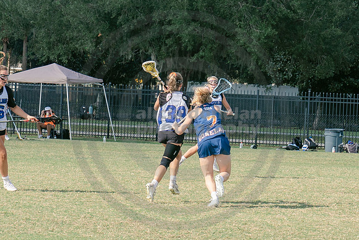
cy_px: 123
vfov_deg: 6.2
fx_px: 2214
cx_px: 200
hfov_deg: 9.3
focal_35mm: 222
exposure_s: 1/800
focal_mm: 70
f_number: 5.6
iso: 250
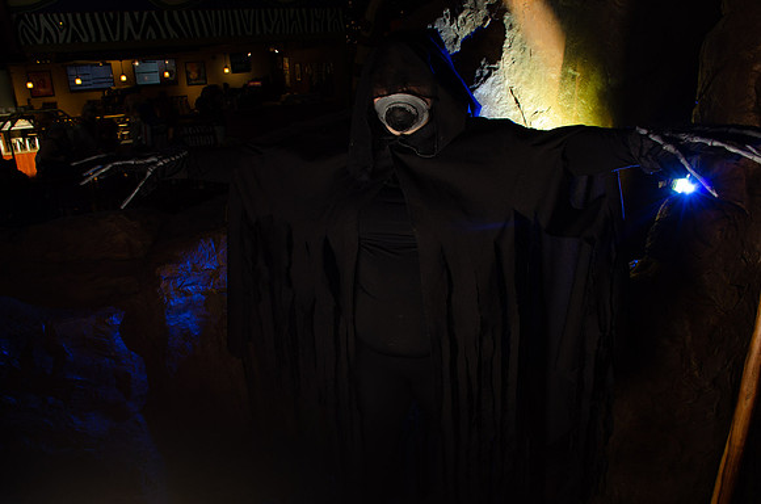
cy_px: 252
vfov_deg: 47.7
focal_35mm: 27
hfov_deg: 67.5
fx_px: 569
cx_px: 380
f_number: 9.5
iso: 400
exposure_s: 1/180
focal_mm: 18
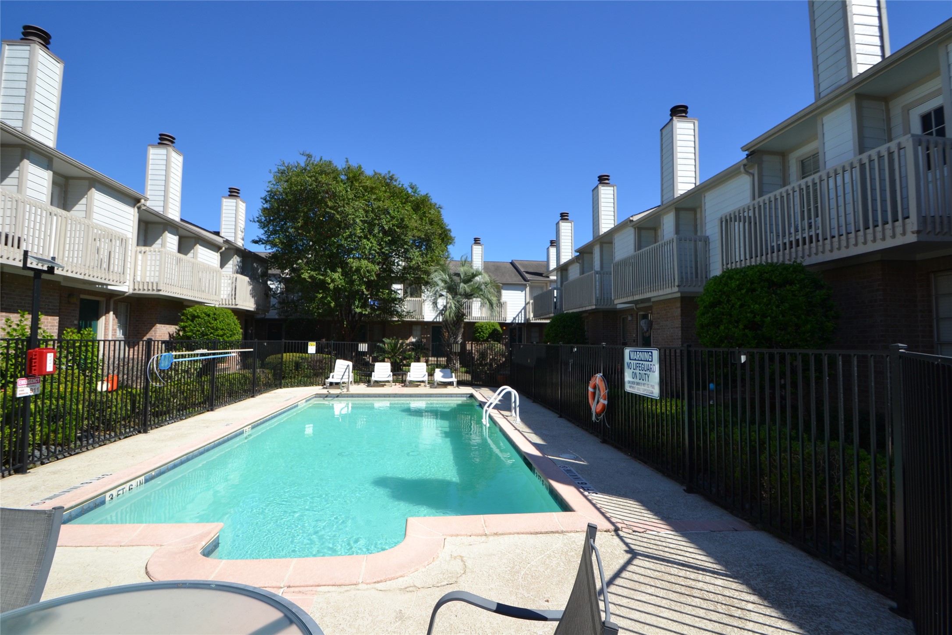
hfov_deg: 100.4
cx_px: 476
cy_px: 318
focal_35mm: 15
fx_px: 397
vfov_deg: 77.3
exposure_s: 1/250
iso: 100
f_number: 8
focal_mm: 10
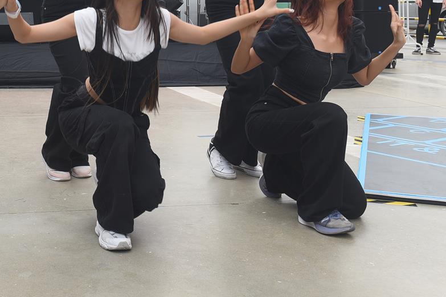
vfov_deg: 21.8
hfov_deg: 31.8
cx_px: 42
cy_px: 4
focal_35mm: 60
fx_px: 743
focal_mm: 29
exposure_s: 1/200
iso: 200
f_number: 6.3
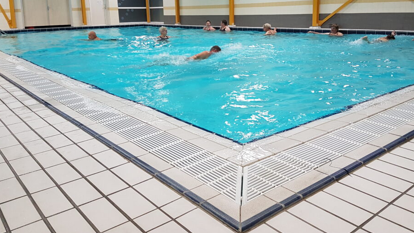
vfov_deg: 35.9
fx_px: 351
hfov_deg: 61.0
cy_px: 60
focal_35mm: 32
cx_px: 214
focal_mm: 4.2
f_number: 1.7
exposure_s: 1/50
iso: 160
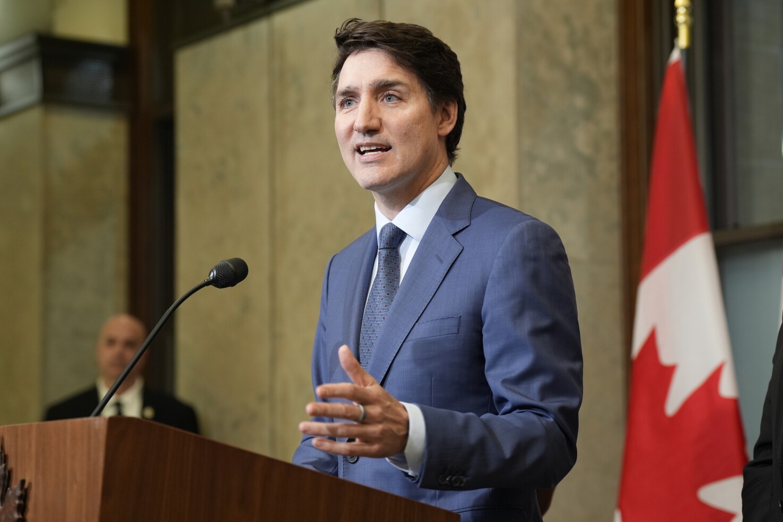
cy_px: 260
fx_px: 2023
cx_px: 395
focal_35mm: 93
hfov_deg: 21.9
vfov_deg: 14.7
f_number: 4
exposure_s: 1/250
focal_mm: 92
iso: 2000
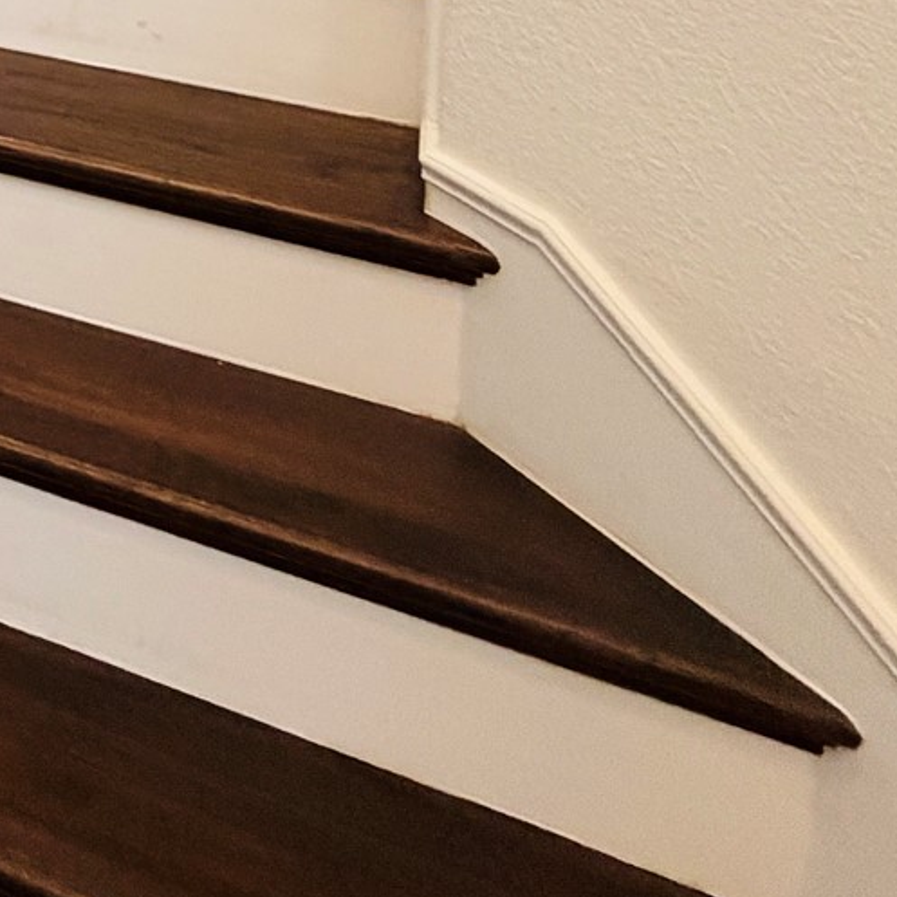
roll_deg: +1.4
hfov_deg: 21.3
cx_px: -736
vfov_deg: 26.1
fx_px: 1495
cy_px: -390
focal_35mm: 51
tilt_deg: -7.6
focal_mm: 2.22
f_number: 2.2
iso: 320
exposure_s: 1/60
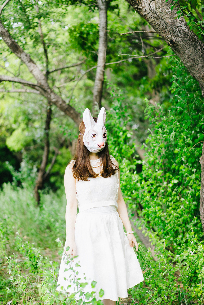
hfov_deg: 24.6
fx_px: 468
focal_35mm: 55
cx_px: 102
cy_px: 152
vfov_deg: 36.3
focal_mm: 55
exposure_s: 1/250
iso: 100
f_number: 1.8
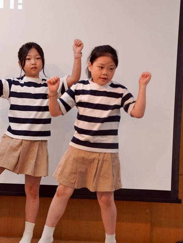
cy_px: 122
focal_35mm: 290
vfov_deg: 6.8
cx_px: 19
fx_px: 2043
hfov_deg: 5.1
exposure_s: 1/250
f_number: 4
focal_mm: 200
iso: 1000
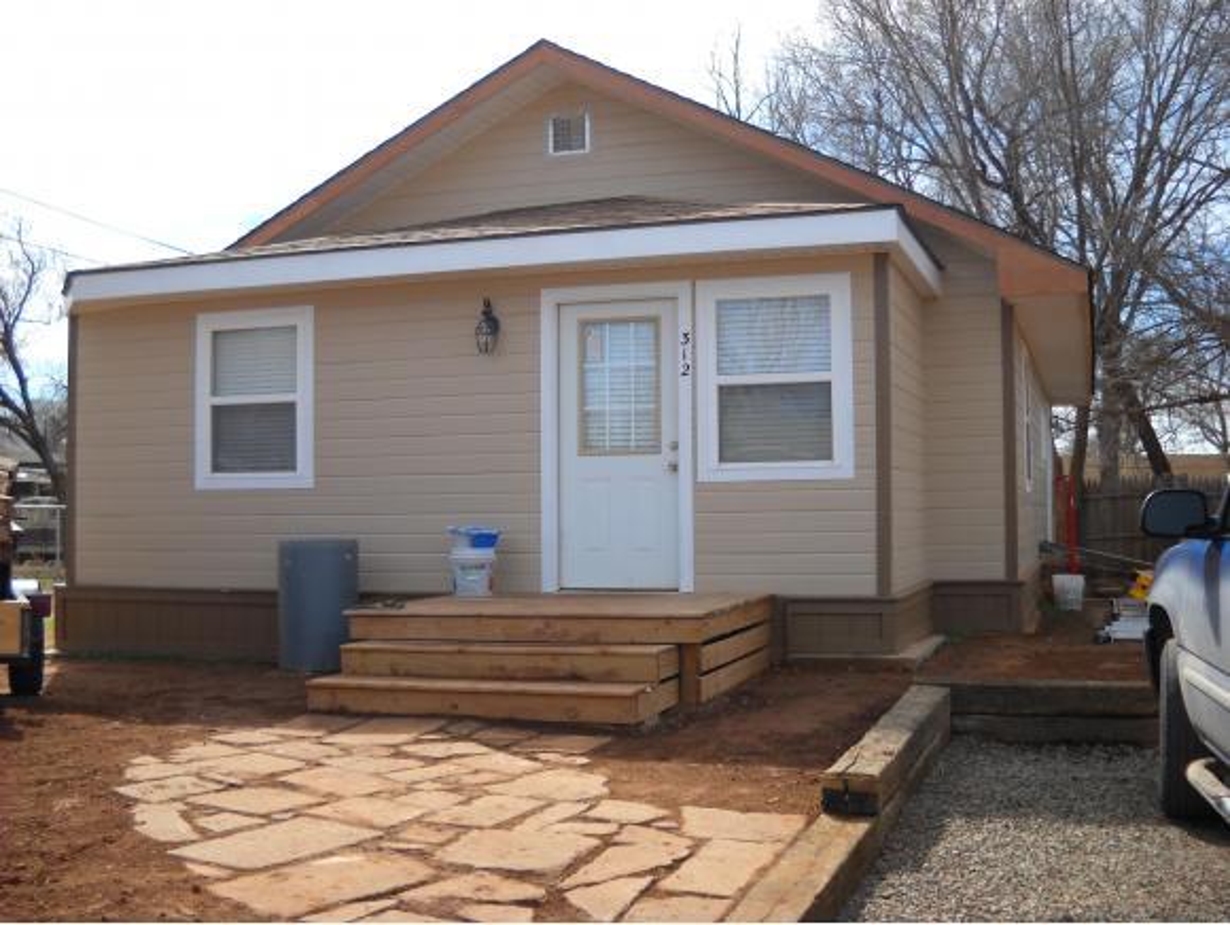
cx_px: 615
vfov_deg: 35.2
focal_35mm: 41
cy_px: 462
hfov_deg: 45.7
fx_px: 1458
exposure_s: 1/161
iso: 64
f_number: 5.5
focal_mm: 6.72
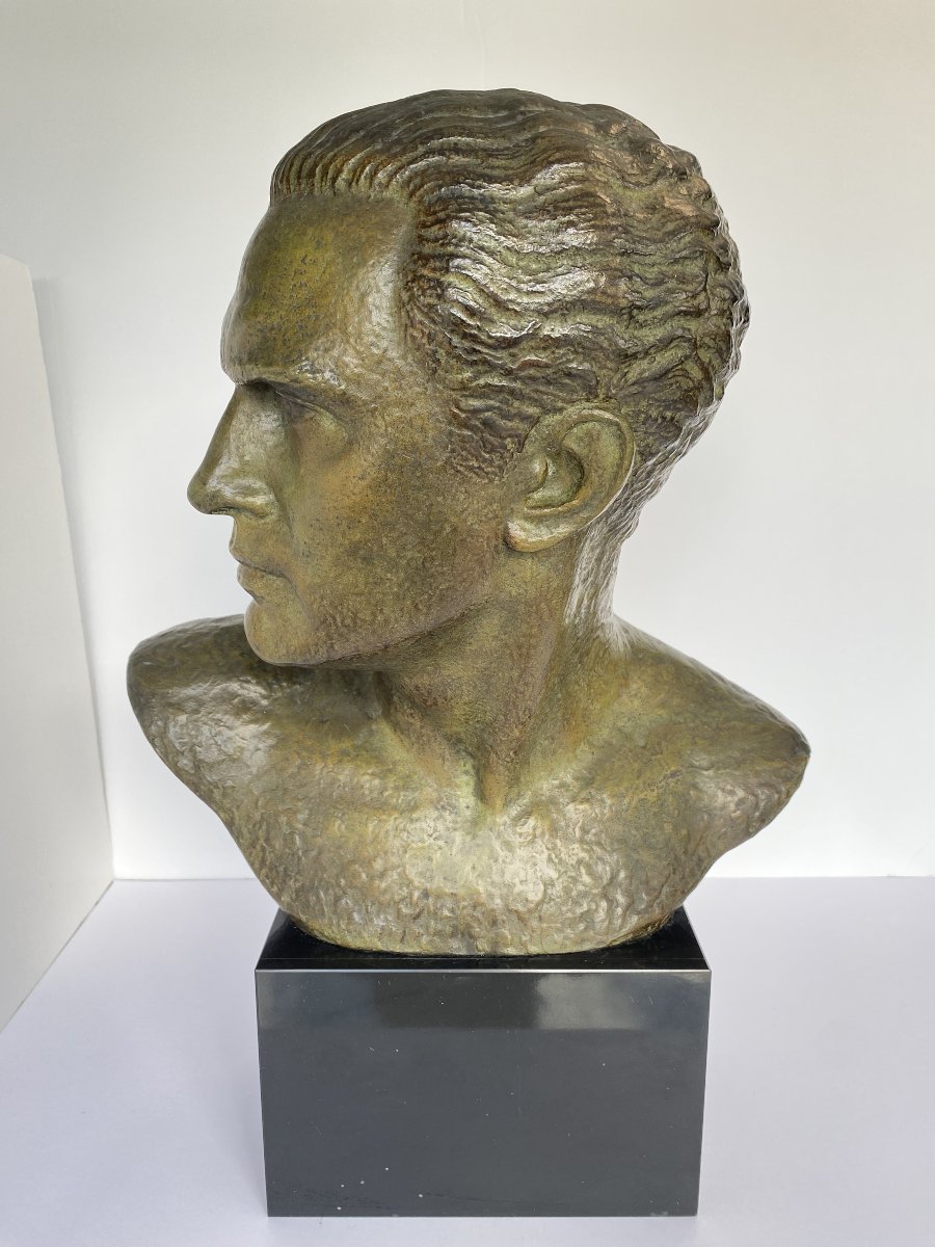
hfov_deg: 53.1
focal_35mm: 26
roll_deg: -0.1
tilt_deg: -12.6
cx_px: 468
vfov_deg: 67.3
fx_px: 936
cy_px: 624
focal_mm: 4.25
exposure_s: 1/121
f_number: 1.8
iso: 64
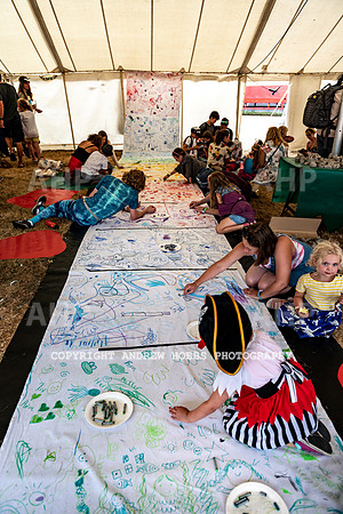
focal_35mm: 26
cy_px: 257
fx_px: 372
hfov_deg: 49.6
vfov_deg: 69.4
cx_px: 172
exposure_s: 1/200
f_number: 4.5
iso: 72
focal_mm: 26
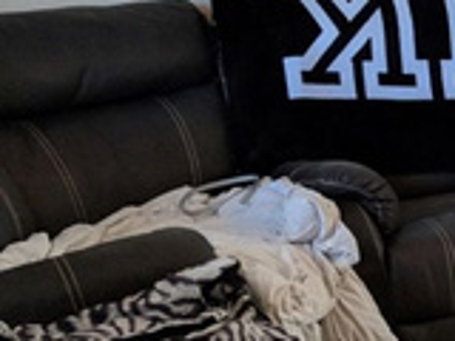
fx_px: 1420
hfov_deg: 15.8
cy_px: 196
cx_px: 799
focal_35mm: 108
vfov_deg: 13.7
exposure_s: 1/120
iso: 288
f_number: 1.8
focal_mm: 4.44
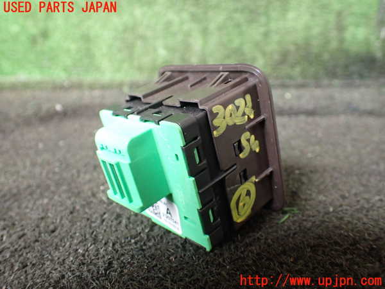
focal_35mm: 30
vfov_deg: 46.8
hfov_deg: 60.0
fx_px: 334
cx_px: 192
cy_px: 144
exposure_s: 1/125
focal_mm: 5.4
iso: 800
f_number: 2.3
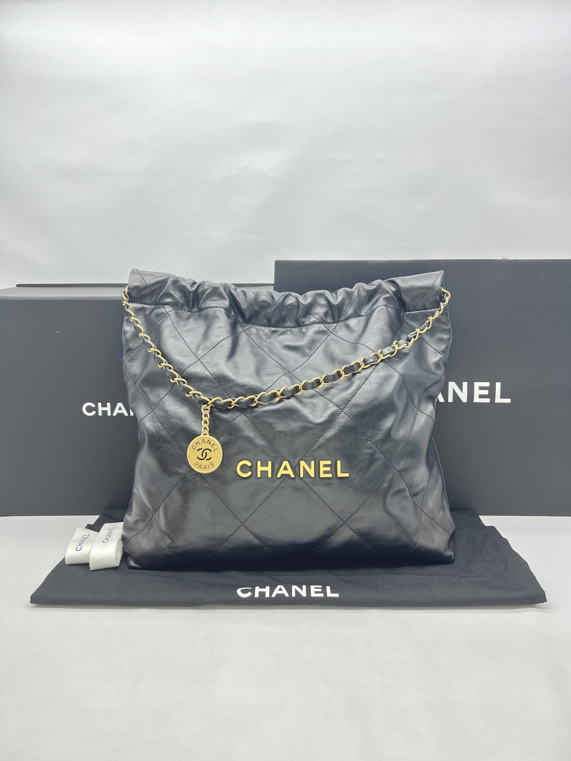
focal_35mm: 26
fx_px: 572
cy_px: 380
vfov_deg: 67.3
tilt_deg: -11.6
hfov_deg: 53.1
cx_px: 286
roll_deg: +0.1
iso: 64
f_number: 1.5
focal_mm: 5.7
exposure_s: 1/100
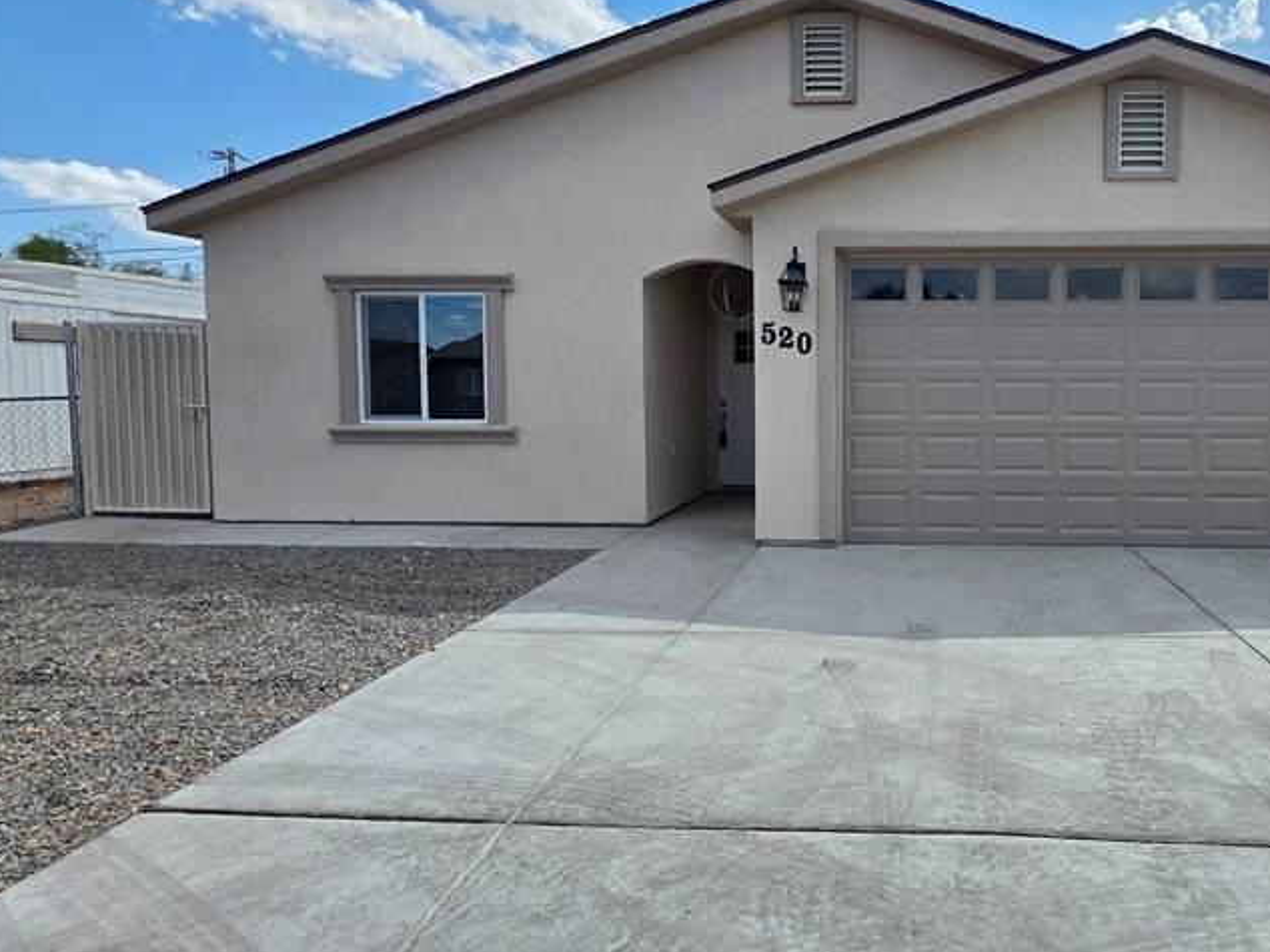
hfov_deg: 75.6
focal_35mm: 21
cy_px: 439
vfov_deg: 63.3
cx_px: 883
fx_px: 770
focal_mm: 2.2
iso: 40
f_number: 1.9
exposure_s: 1/1983
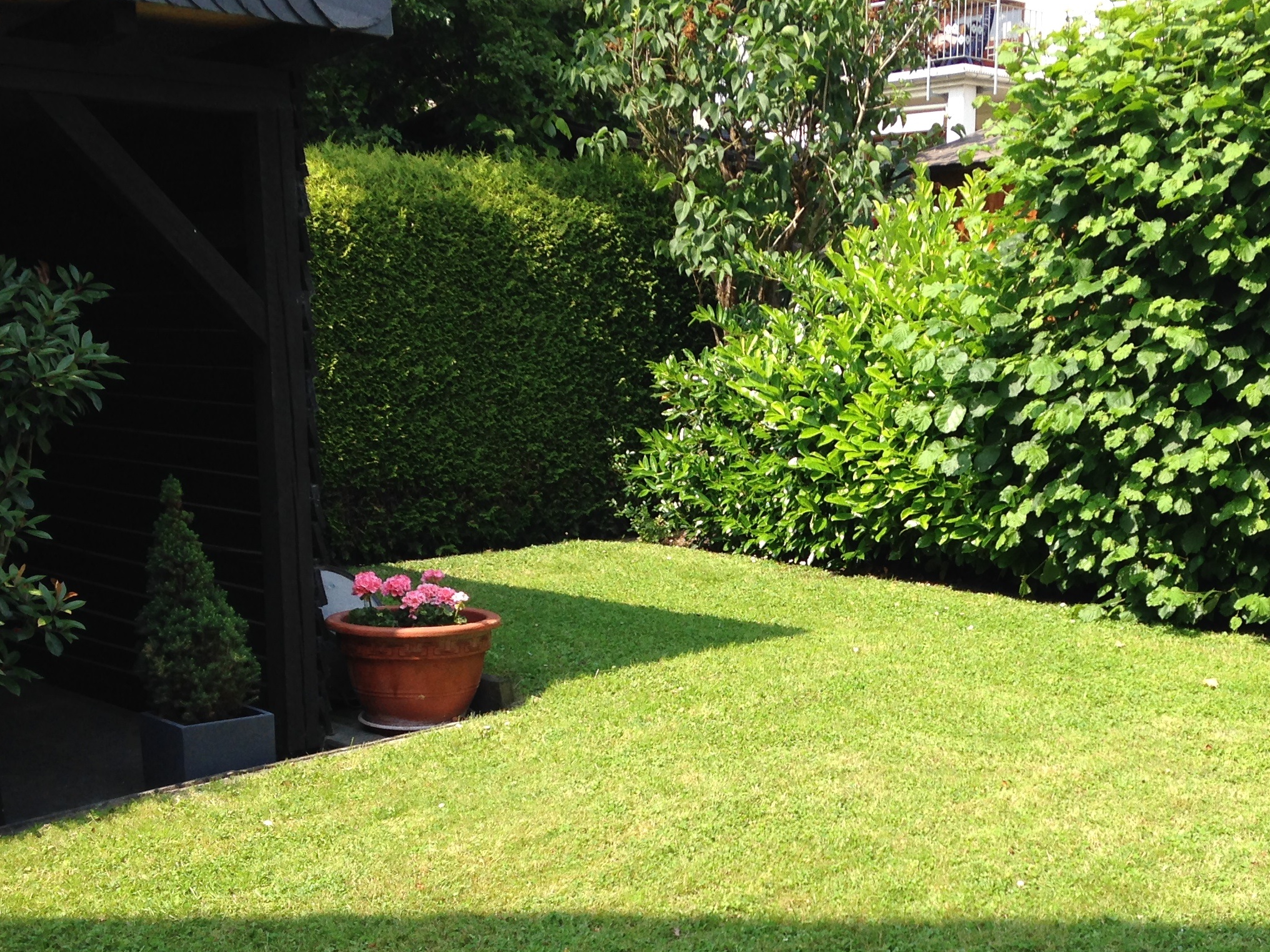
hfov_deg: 35.9
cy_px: 708
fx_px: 1944
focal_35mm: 53
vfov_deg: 27.2
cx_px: 829
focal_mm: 4.12
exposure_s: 1/609
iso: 50
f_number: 2.4
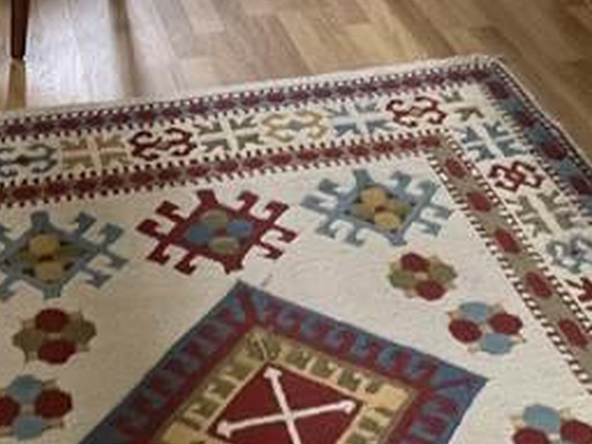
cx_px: 134
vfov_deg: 16.9
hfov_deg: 31.0
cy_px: -476
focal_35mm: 61
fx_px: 1043
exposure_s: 1/95
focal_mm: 1.57
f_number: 1.8
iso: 250
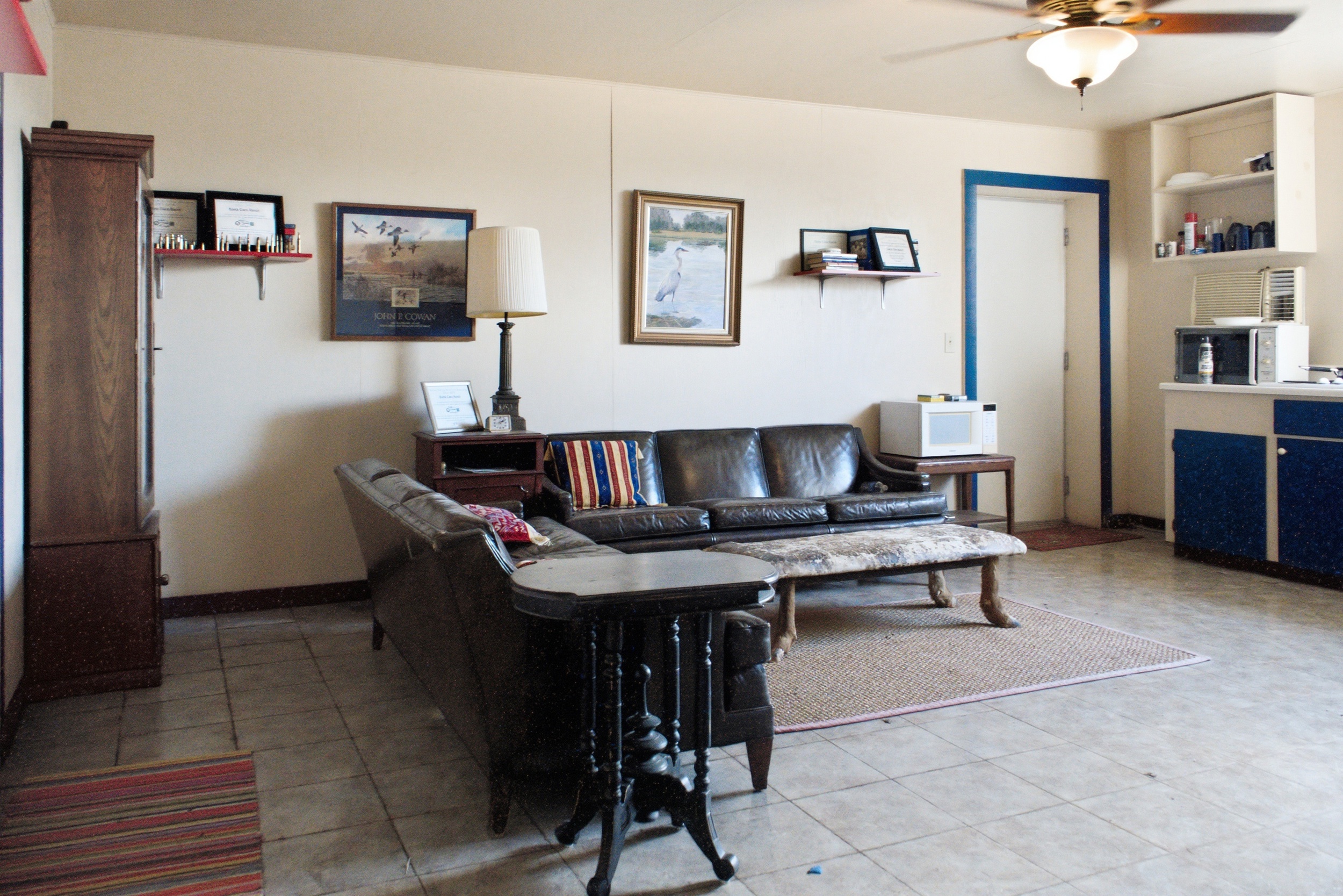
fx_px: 1045
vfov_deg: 46.4
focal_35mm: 28
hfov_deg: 65.5
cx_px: 672
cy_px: 448
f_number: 9
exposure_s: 1/80
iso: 4000
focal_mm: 28
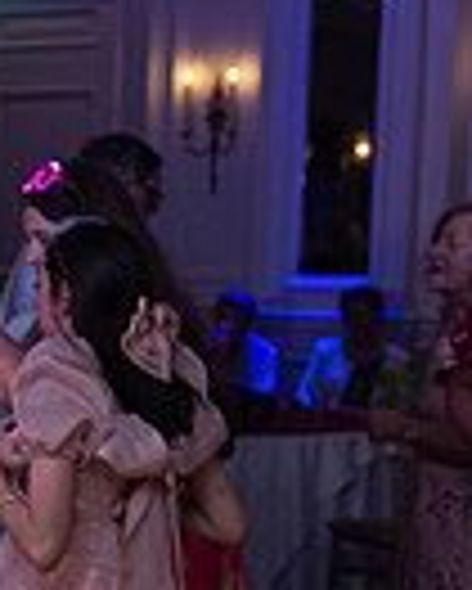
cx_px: -521
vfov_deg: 14.4
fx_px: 2320
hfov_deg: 10.5
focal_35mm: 133
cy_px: 489
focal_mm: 32
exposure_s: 1/160
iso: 640
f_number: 3.5
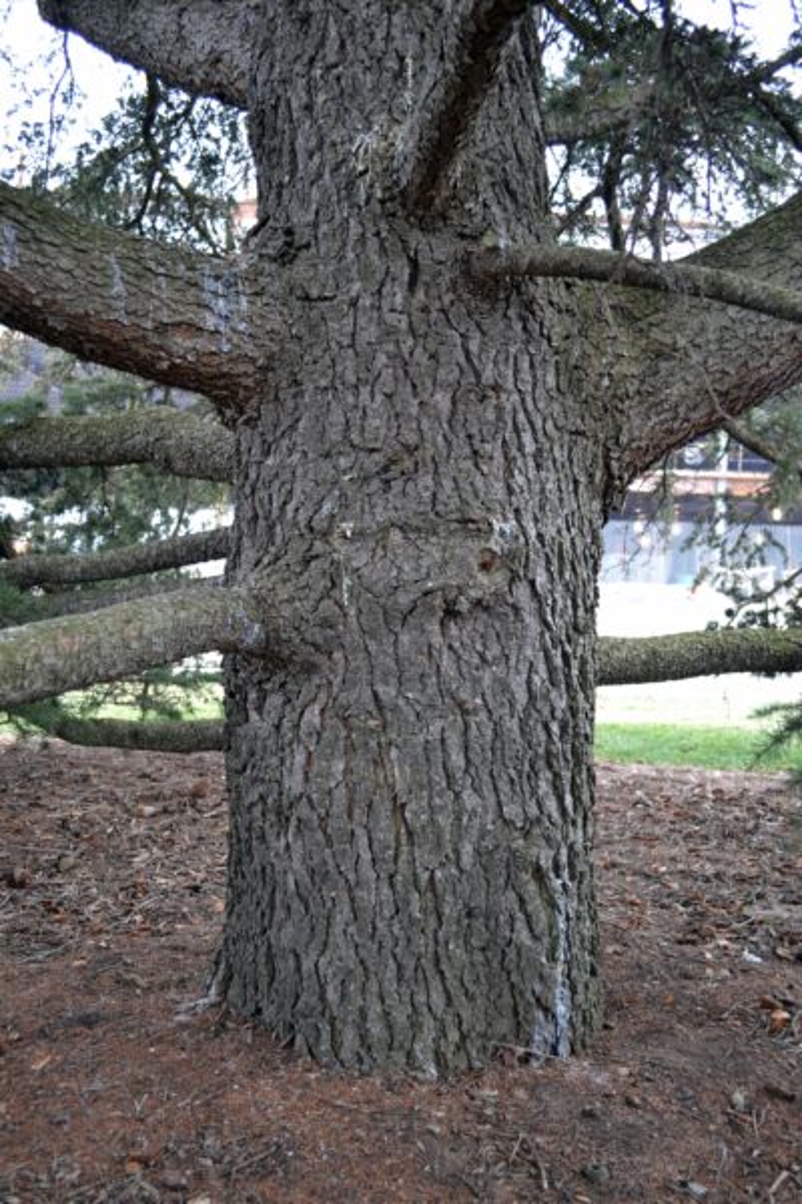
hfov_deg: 40.0
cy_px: 602
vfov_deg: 57.2
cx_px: 401
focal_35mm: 33
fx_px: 1103
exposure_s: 1/20
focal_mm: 22
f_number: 3.8
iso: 100
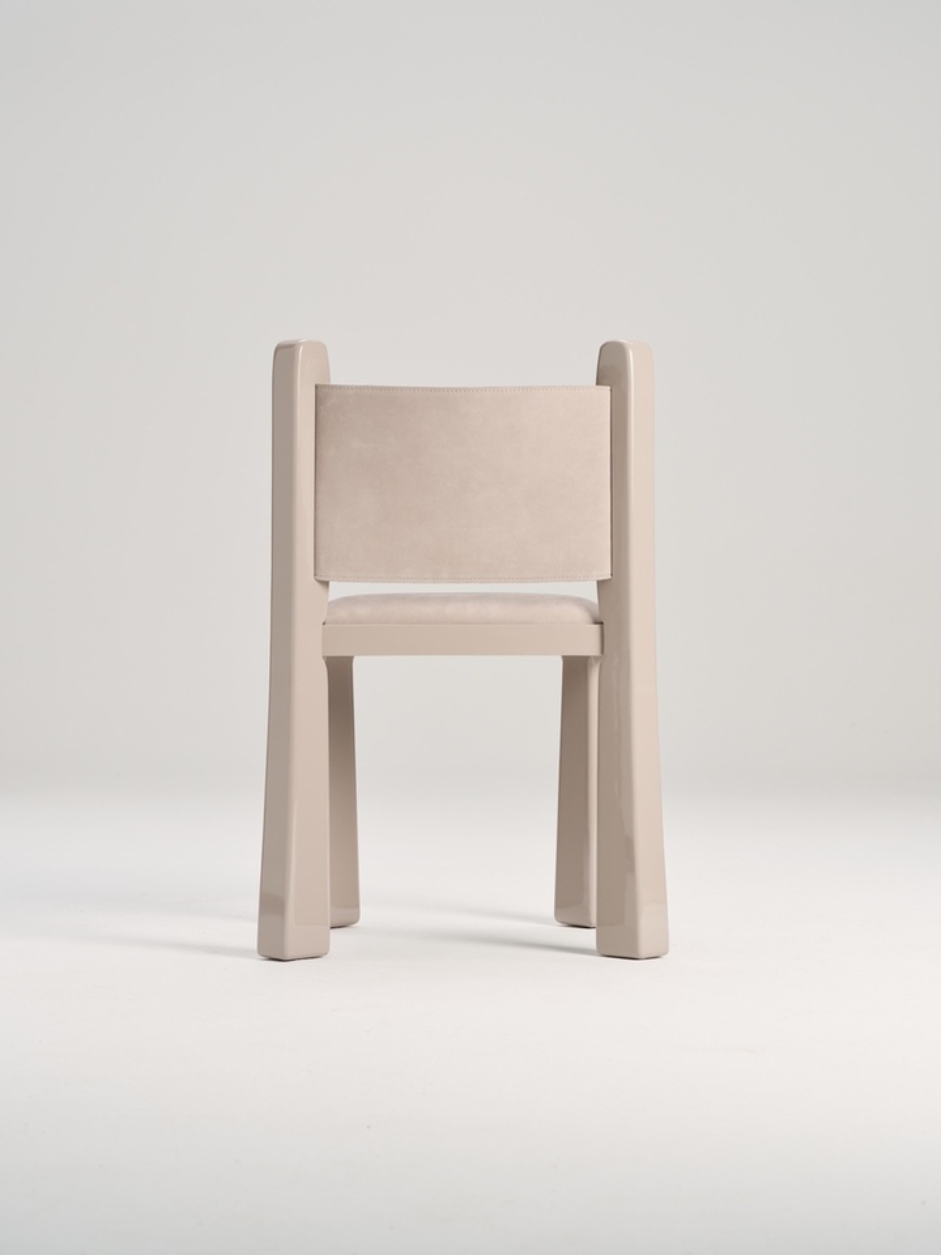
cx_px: 470
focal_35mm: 79
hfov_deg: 18.7
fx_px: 2863
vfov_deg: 24.7
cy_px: 628
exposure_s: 1/125
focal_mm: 100
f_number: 13
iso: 2000
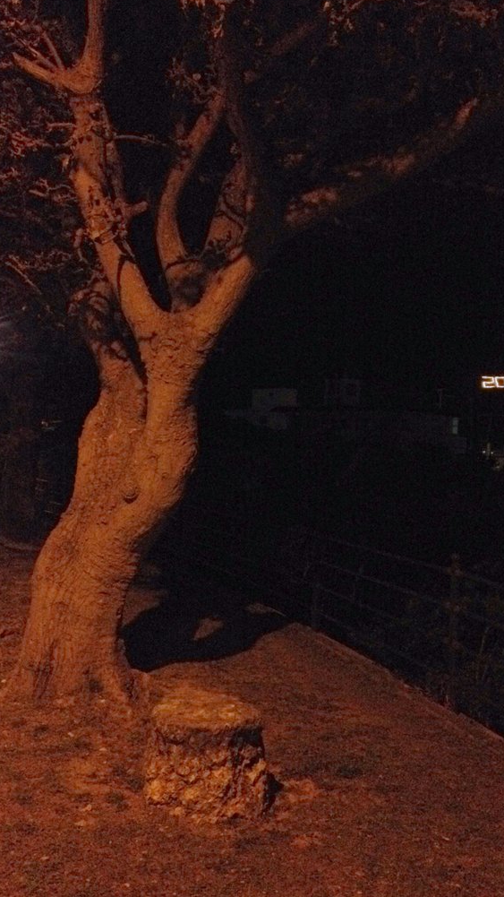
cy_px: 445
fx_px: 927
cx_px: 341
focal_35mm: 39
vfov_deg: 51.6
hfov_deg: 30.2
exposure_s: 1/15
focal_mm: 4.28
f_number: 2.4
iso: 800
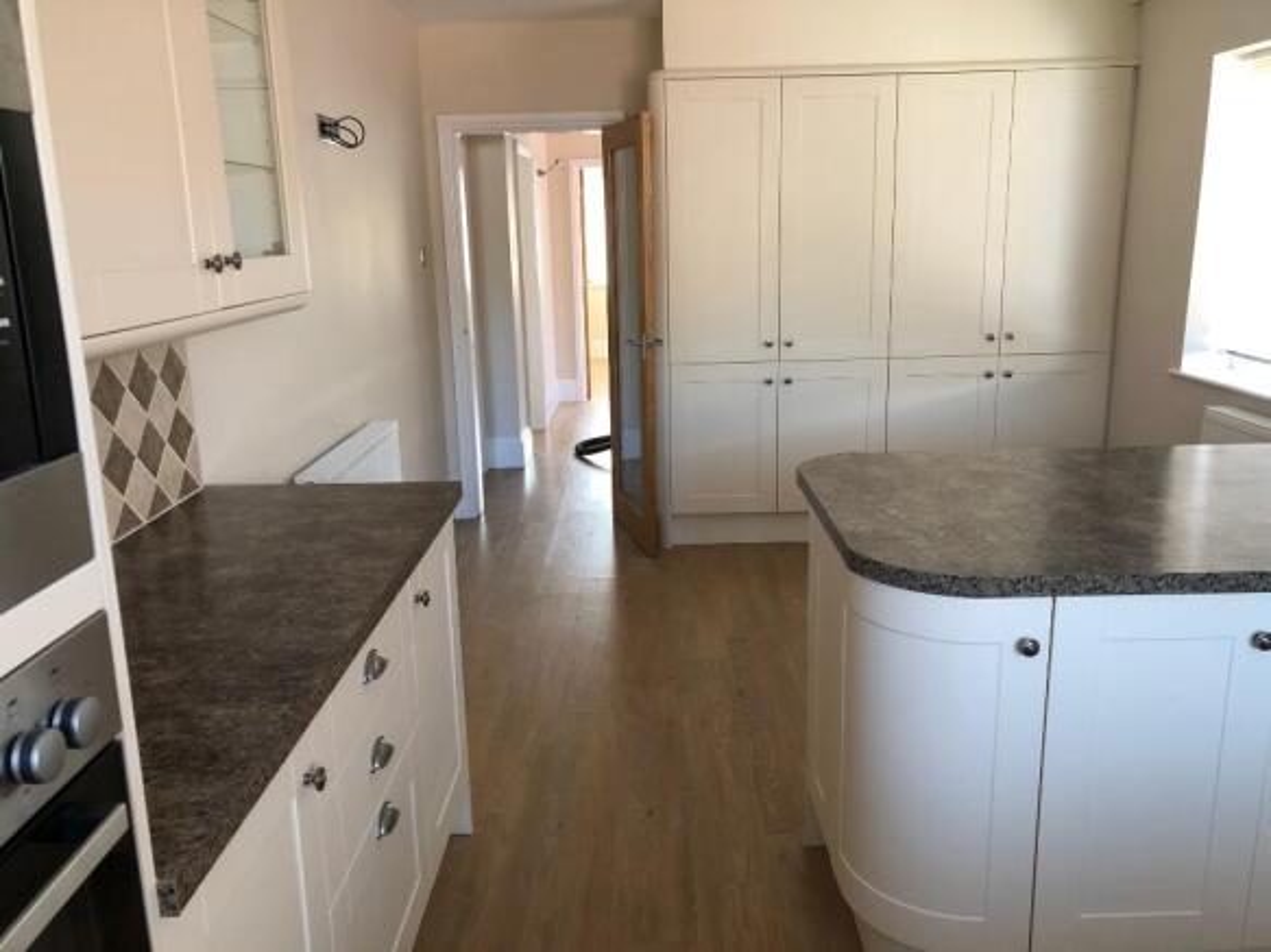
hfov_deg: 63.5
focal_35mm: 28
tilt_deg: -13.9
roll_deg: +2.2
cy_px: 476
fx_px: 1028
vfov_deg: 49.7
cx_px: 636
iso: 32
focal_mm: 4
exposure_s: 1/30
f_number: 1.8
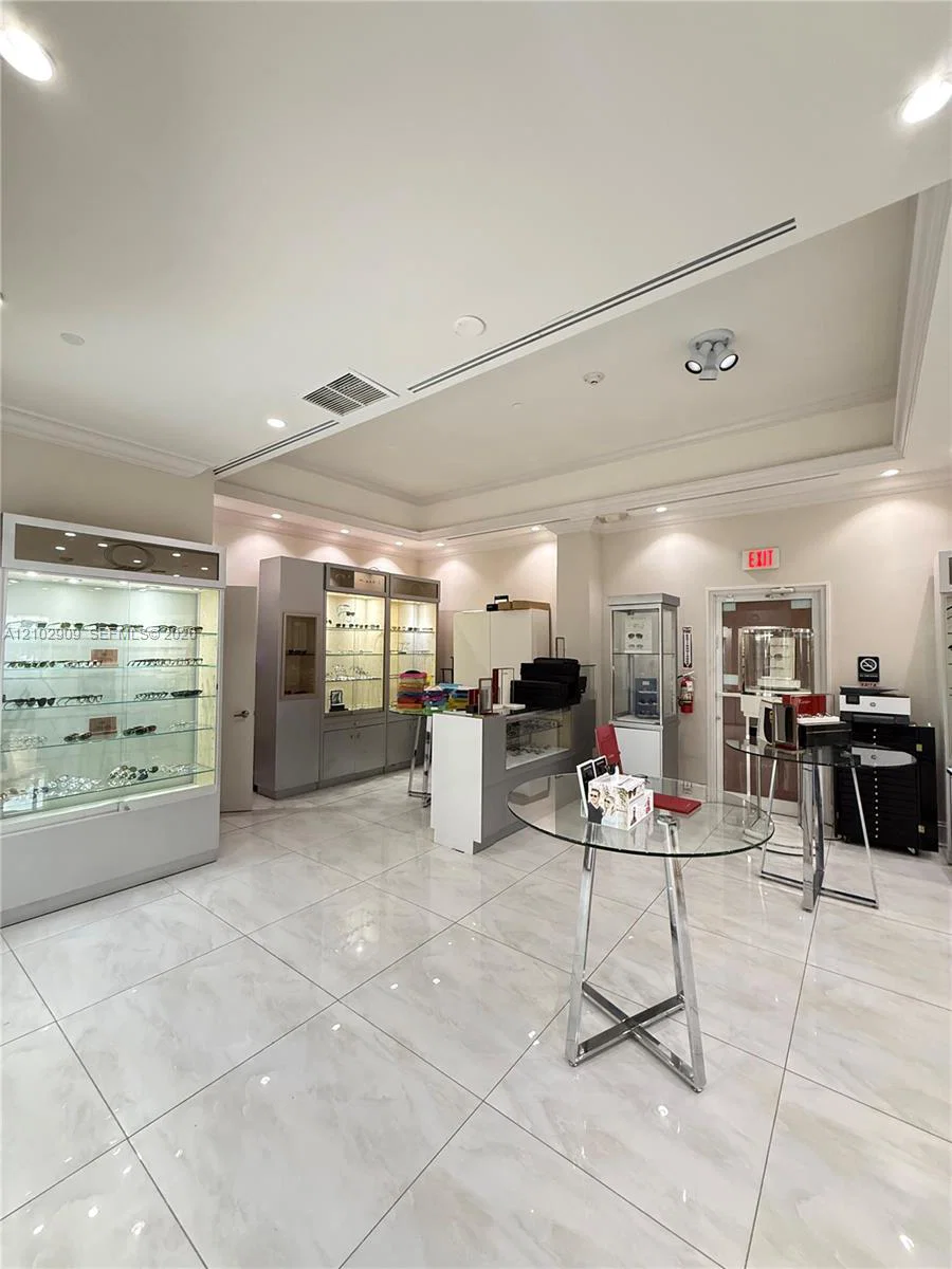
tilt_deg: +2.5
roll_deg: -0.1
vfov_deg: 102.1
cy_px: 634
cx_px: 476
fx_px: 513
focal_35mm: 14
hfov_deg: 85.7
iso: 640
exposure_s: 1/60
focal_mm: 2.22
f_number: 2.2
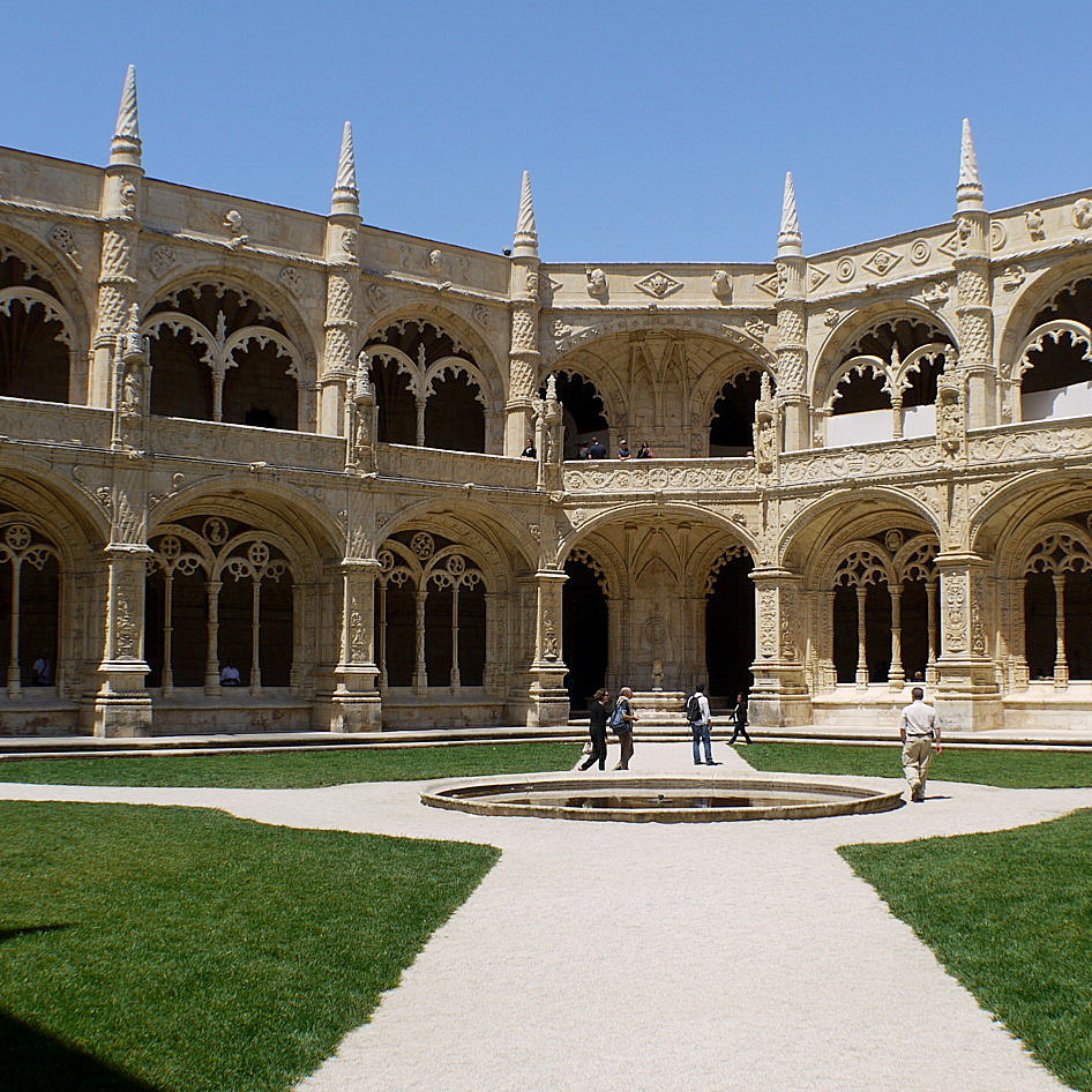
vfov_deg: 31.1
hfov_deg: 31.0
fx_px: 1963
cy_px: 547
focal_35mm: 55
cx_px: 637
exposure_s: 1/320
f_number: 9
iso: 100
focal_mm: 23
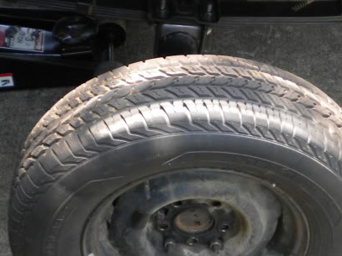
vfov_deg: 16.8
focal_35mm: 88
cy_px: 99
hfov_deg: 22.2
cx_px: 207
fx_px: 869
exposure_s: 1/118
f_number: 3.1
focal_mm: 6.3
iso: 80
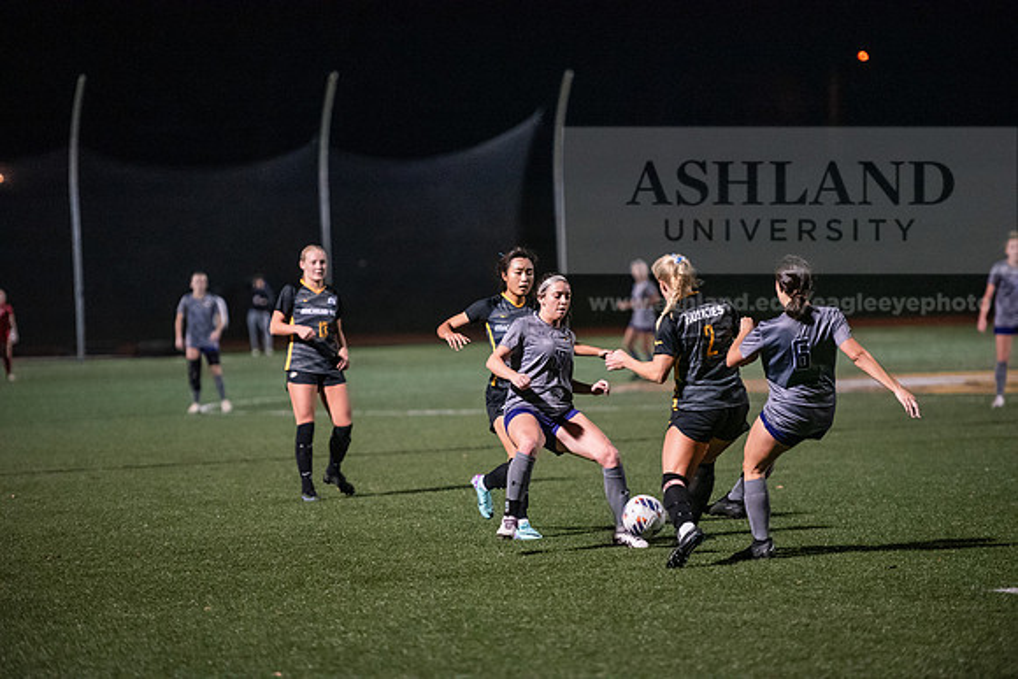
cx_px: 509
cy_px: 340
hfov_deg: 11.1
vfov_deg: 7.4
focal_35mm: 185
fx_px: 5232
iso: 8000
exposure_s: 1/1000
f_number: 2.8
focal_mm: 185
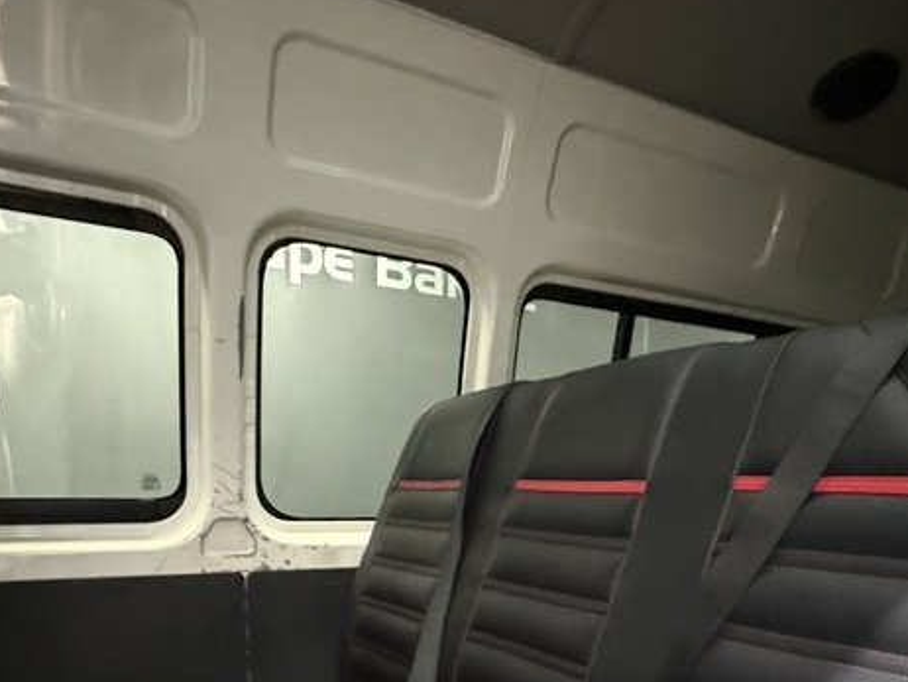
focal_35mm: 31
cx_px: 529
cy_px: 603
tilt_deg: -8.2
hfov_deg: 58.0
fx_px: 814
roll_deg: -1.3
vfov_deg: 42.1
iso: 2000
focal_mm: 2.22
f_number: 2.2
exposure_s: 1/30
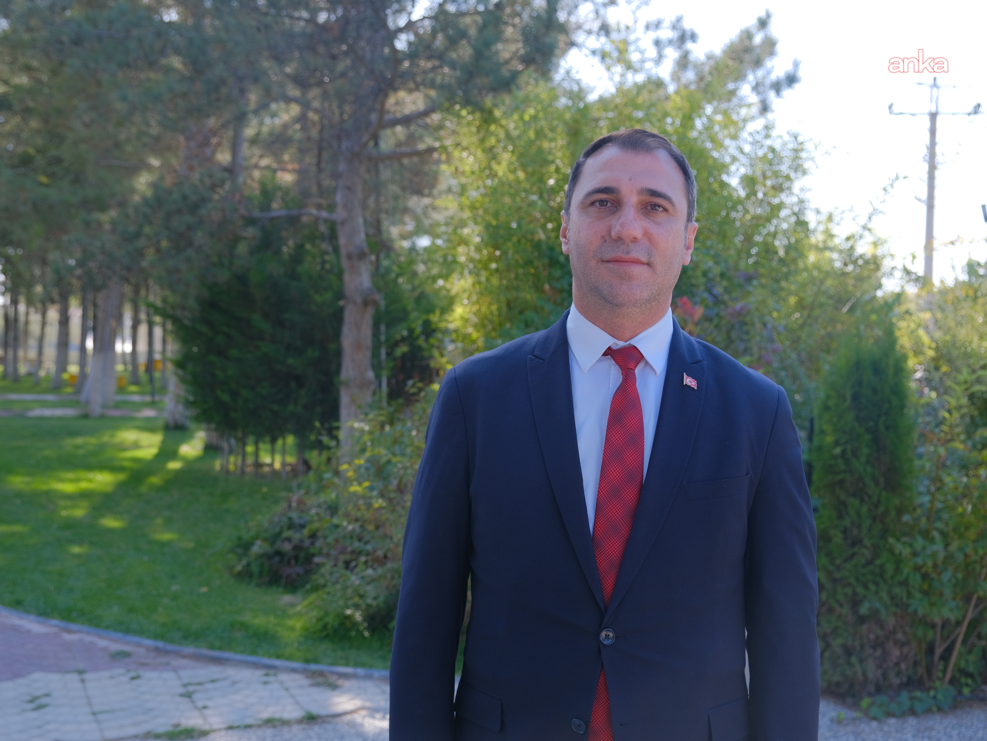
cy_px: 367
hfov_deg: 42.9
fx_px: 1255
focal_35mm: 44
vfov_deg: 32.9
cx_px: 442
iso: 320
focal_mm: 26.5
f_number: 4
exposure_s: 1/340
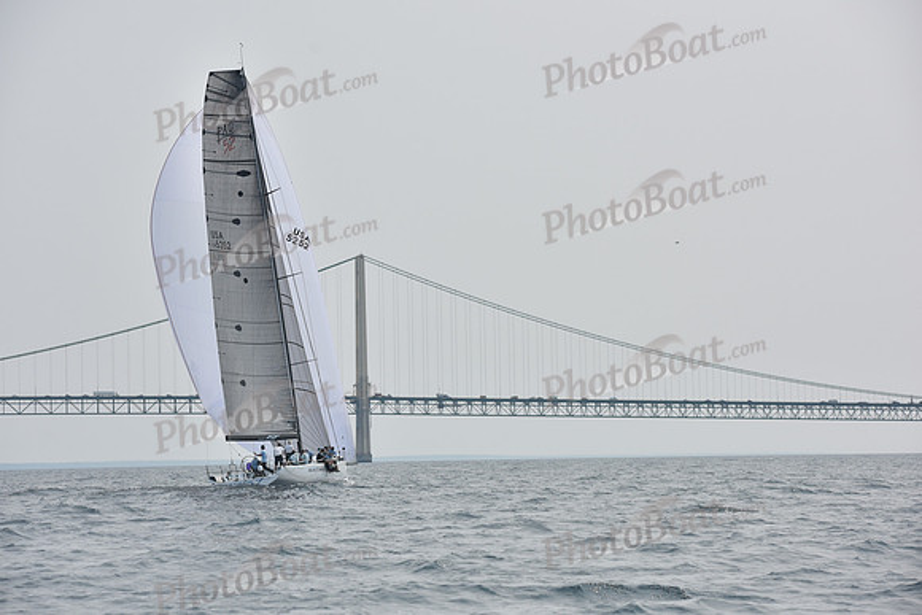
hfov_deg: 20.0
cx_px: 461
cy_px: 308
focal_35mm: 102
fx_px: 2613
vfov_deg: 13.4
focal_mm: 102
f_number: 6.3
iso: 250
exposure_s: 1/3200
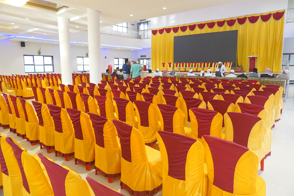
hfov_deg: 73.7
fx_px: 196
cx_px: 147
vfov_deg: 53.2
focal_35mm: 24
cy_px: 98
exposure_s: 1/125
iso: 800
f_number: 3.5
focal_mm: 16
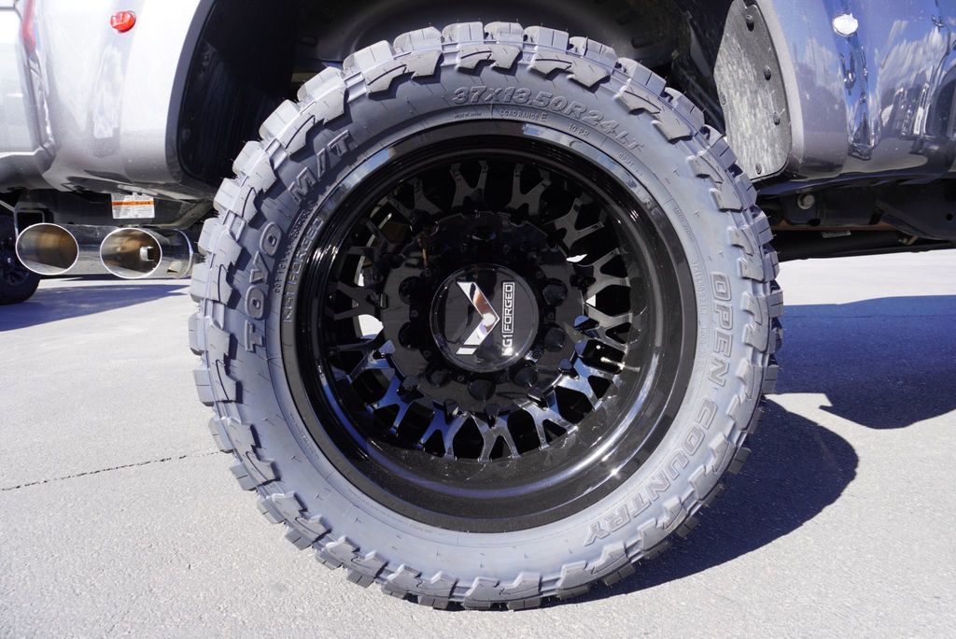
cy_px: 320
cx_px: 478
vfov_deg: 53.2
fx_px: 638
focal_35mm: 24
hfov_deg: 73.7
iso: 100
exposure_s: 1/100
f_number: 6.3
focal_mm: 16
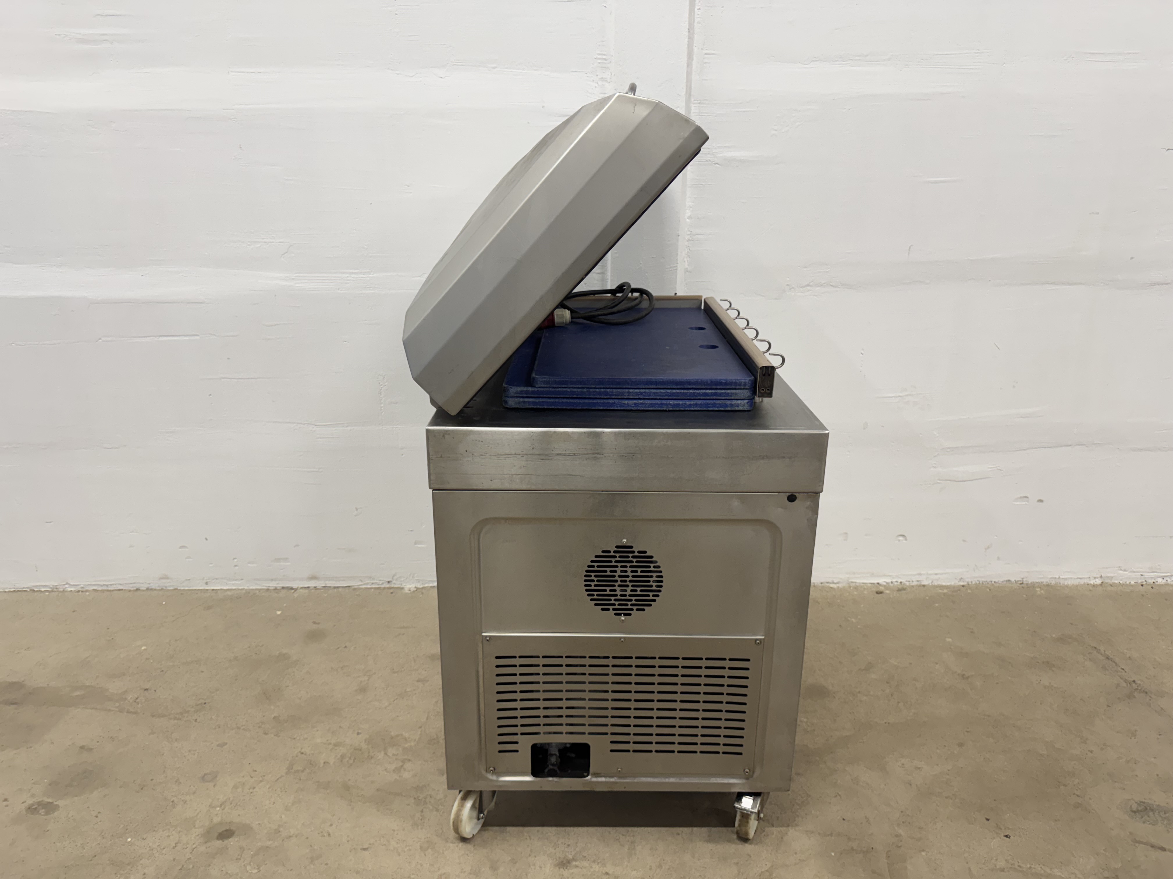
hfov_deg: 71.6
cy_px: 440
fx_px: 813
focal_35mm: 24
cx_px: 586
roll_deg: +0.2
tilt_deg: -18.6
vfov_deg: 56.8
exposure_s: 1/100
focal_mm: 6.76
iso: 160
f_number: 1.78
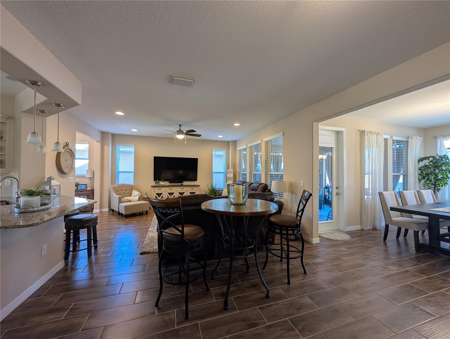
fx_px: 156
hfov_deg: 110.5
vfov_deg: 94.6
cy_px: 170
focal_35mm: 12
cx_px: 225
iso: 69
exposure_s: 1/60
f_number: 1.7
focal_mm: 2.02
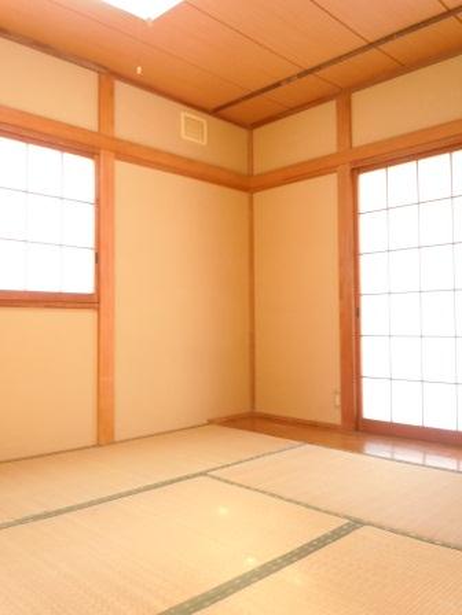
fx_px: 498
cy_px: 308
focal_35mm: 28
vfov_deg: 63.4
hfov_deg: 49.7
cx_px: 231
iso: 400
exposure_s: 1/13
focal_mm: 5
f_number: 3.7
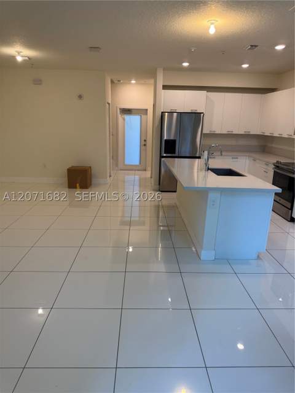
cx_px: 148
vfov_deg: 71.6
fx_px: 273
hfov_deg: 56.8
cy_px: 196
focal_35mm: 24
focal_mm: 6.76
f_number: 1.78
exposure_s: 1/120
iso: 125
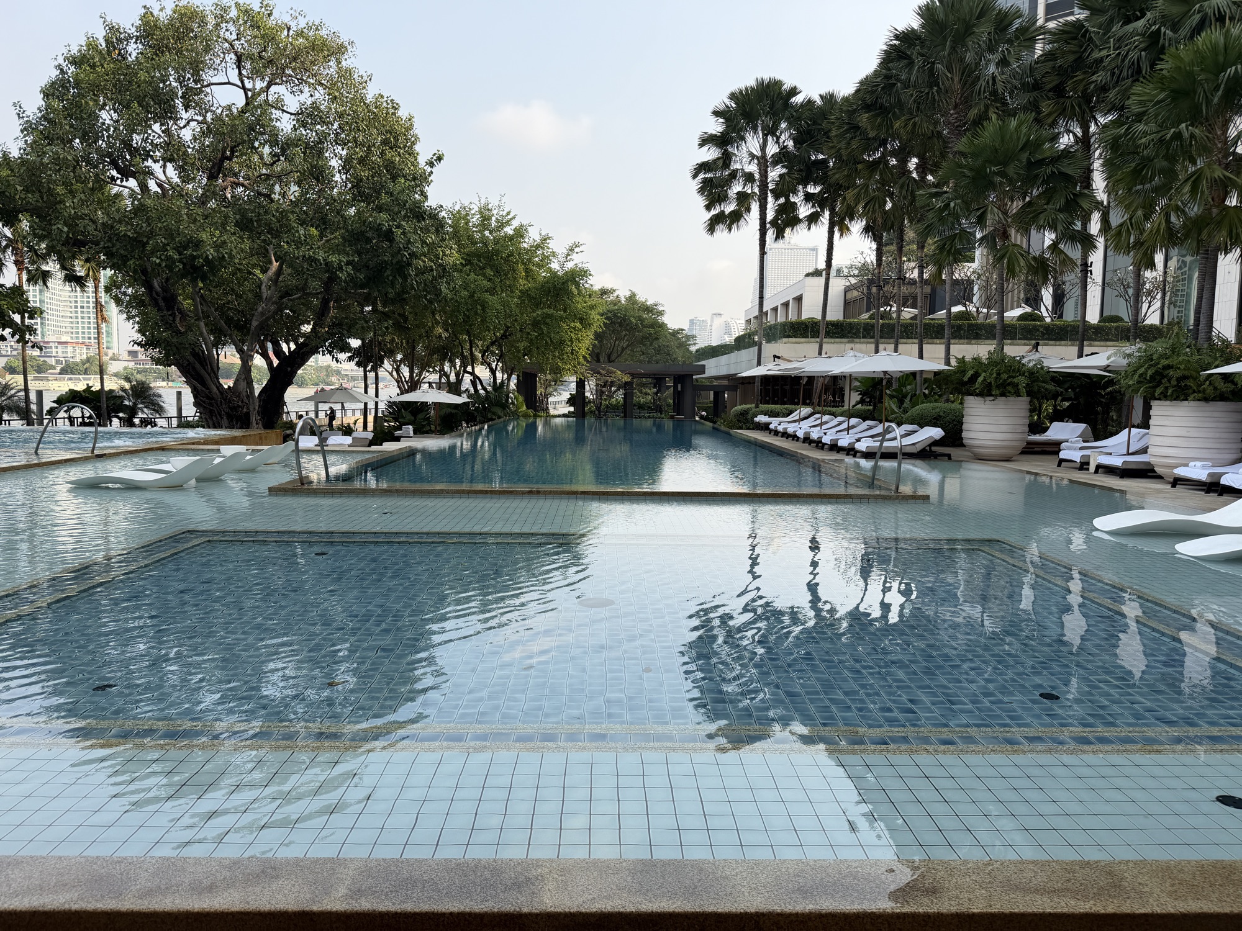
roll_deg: -0.4
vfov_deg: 56.8
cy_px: 466
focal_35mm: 24
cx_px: 621
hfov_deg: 71.6
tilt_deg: -5.6
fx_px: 861
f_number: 1.78
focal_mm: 6.76
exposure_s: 1/1618
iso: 80
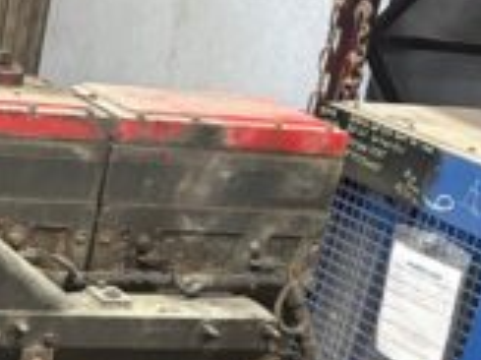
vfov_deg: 15.0
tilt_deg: -23.7
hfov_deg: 19.5
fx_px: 1333
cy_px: 407
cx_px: -68
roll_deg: -8.5
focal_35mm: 96
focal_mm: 5.96
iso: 400
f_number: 1.6
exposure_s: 1/60
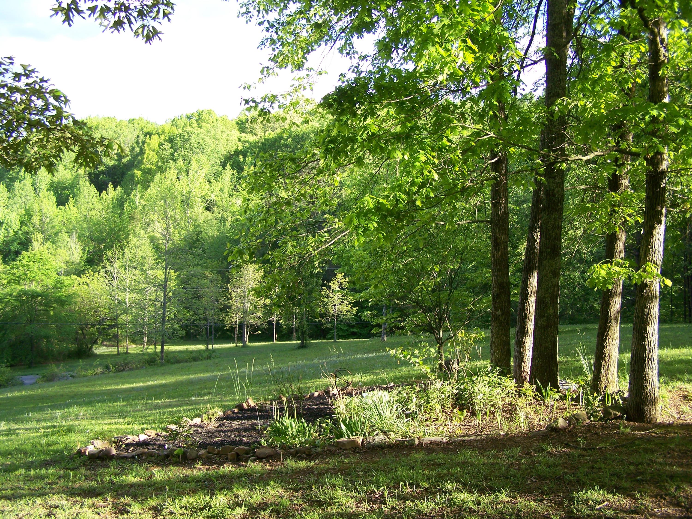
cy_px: 260
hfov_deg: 49.0
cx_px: 346
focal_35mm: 38
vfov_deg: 37.7
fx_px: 760
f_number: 2.8
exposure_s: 1/125
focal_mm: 6.3
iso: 64
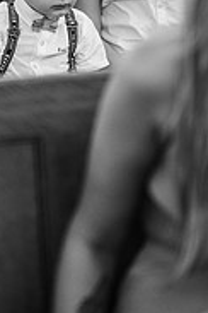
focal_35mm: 209
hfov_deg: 6.6
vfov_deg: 9.8
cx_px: 1
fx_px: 1811
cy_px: 21
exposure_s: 1/200
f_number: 1.8
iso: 1250
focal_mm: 85
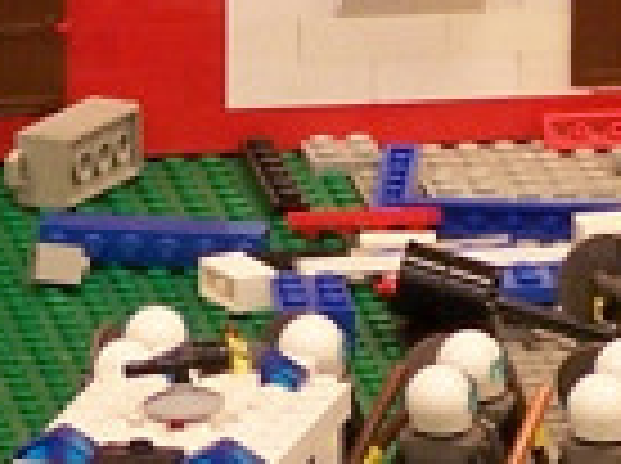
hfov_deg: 2.3
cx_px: 508
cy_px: -815
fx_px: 15580
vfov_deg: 1.7
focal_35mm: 870
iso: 80
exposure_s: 1/3
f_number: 3.2
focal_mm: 19.4
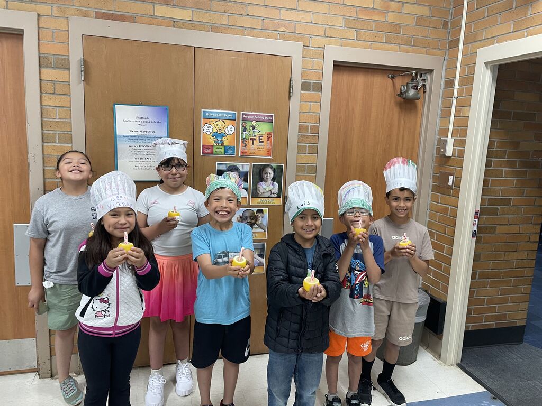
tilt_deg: -9.7
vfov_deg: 53.1
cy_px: 203
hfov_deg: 67.3
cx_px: 271
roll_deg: -2.5
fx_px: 407
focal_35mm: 26
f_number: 1.6
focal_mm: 4.2
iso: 125
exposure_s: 1/60
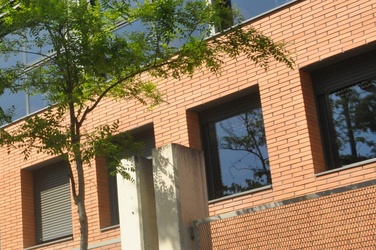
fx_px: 814
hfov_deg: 24.1
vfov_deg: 17.4
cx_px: -53
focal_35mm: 78
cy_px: 142
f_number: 13
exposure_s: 1/640
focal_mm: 20
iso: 800
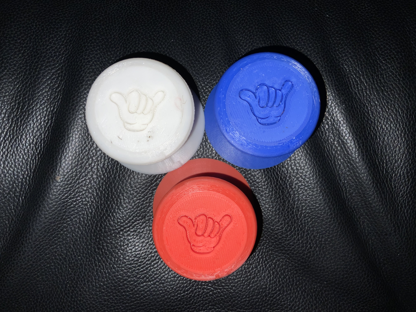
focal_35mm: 29
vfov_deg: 48.2
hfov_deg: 61.7
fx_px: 349
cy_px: 156
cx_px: 208
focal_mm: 3
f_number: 1.8
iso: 16
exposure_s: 1/121
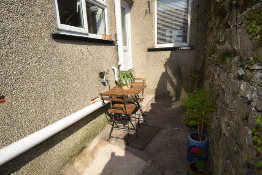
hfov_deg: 86.9
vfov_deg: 64.5
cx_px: 135
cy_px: 91
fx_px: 138
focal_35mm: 19
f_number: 9
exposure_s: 1/200
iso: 100
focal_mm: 12
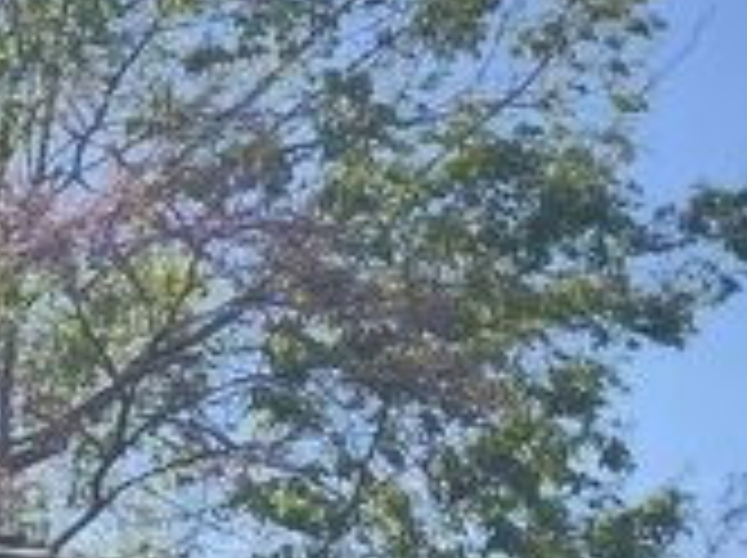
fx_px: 2392
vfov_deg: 12.4
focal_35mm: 111
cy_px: 922
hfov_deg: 14.3
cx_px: -828
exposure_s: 1/1442
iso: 100
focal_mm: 5.56
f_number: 1.8
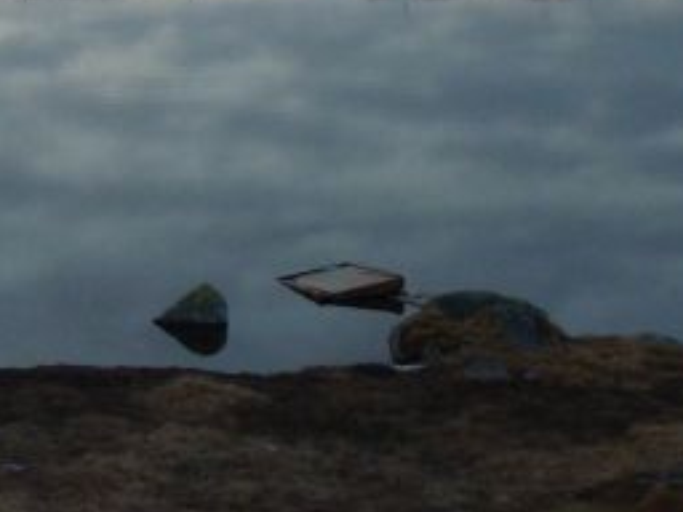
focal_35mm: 131
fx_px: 2585
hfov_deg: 14.5
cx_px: -176
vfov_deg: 11.0
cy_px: -179
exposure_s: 1/30
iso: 160
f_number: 3.7
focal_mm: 6.9
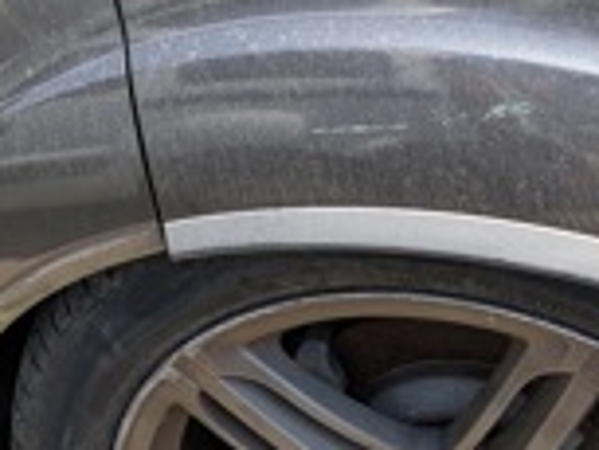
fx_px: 1732
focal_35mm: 100
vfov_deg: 14.2
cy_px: -137
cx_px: -147
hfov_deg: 18.5
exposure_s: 1/311
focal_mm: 6.9
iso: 21
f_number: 1.68
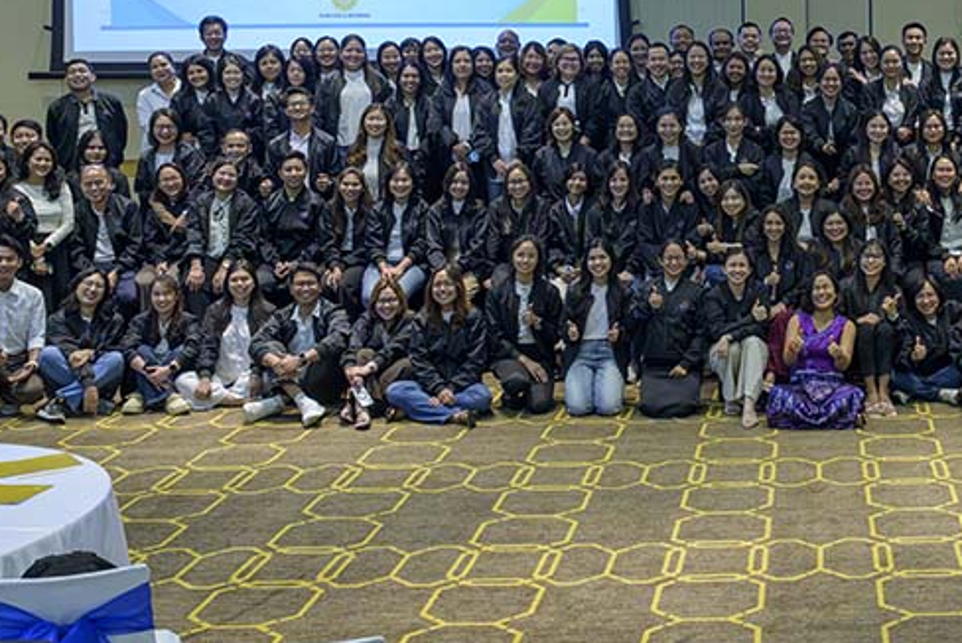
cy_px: 146
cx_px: 854
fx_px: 1524
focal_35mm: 57
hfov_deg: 33.3
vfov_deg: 23.5
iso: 5600
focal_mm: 29
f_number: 7.1
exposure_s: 1/200
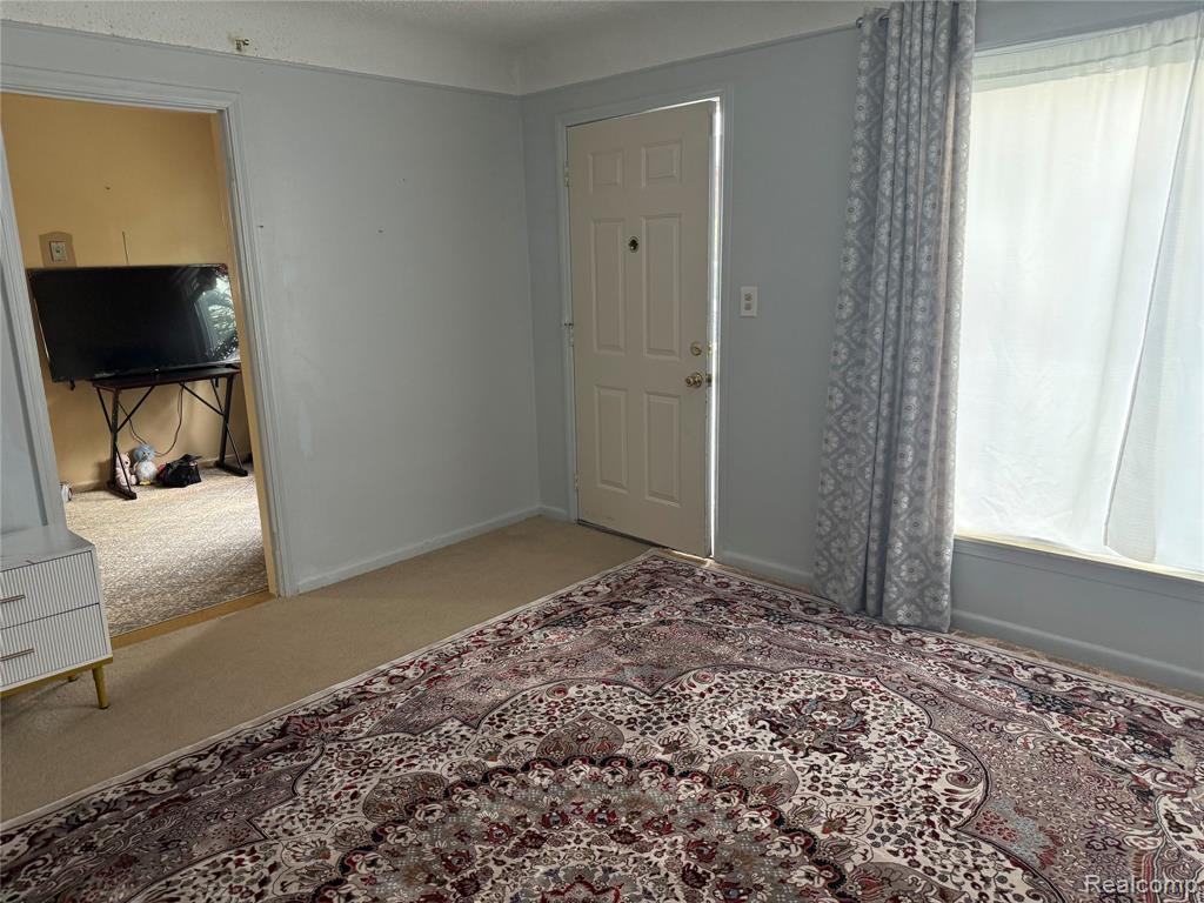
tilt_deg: -13.3
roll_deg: +0.8
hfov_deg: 71.6
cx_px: 602
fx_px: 835
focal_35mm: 24
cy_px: 452
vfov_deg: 56.8
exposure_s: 1/131
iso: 200
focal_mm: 6.76
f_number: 1.78
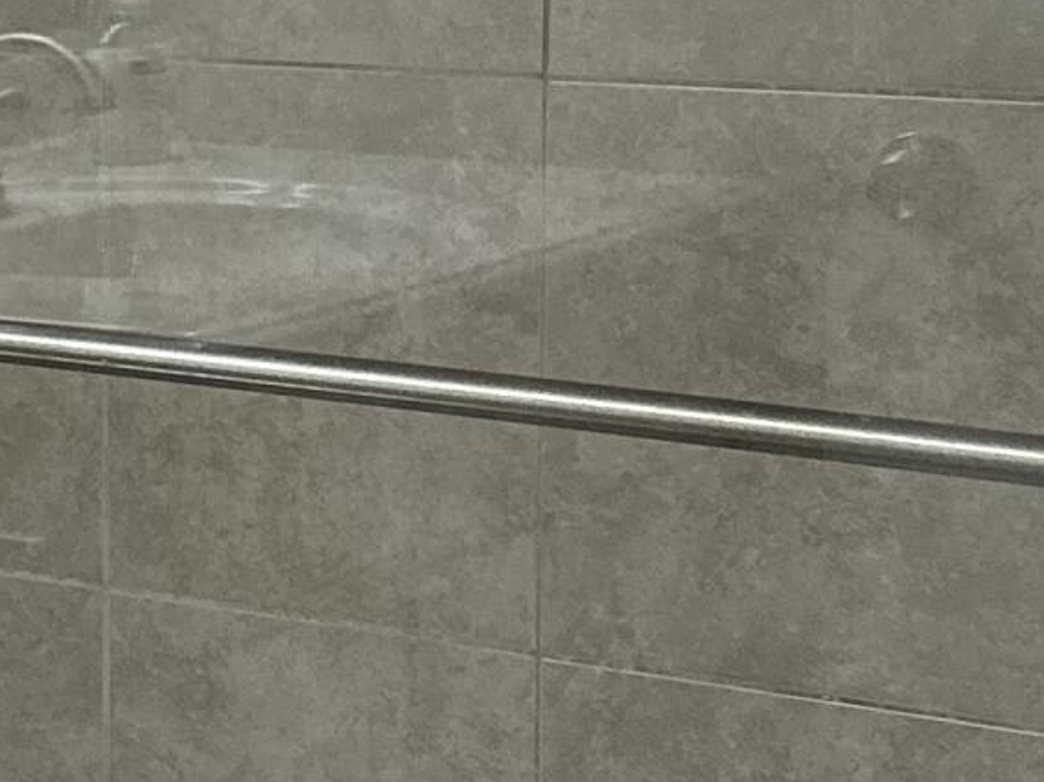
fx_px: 3829
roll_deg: +2.2
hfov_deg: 11.9
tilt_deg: -5.8
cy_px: 42
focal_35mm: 127
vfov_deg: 11.6
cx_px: -1635
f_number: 1.78
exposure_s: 1/120
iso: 160
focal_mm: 6.86
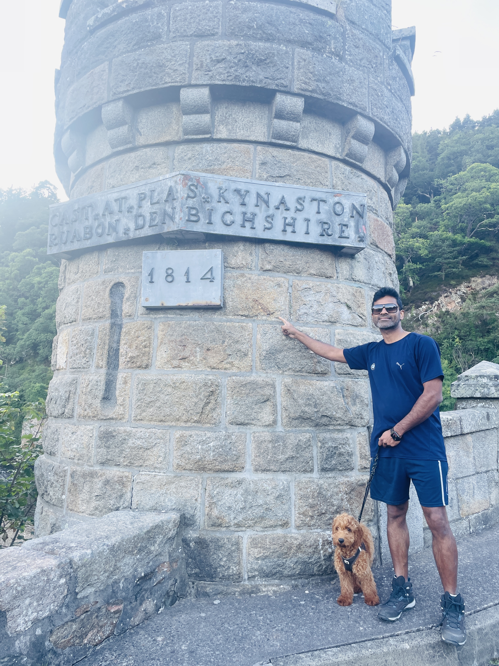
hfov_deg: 53.1
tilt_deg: +7.3
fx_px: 500
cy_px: 333
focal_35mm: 26
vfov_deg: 67.3
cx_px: 250
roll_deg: -1.0
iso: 40
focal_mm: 4.2
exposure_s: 1/121
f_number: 1.6
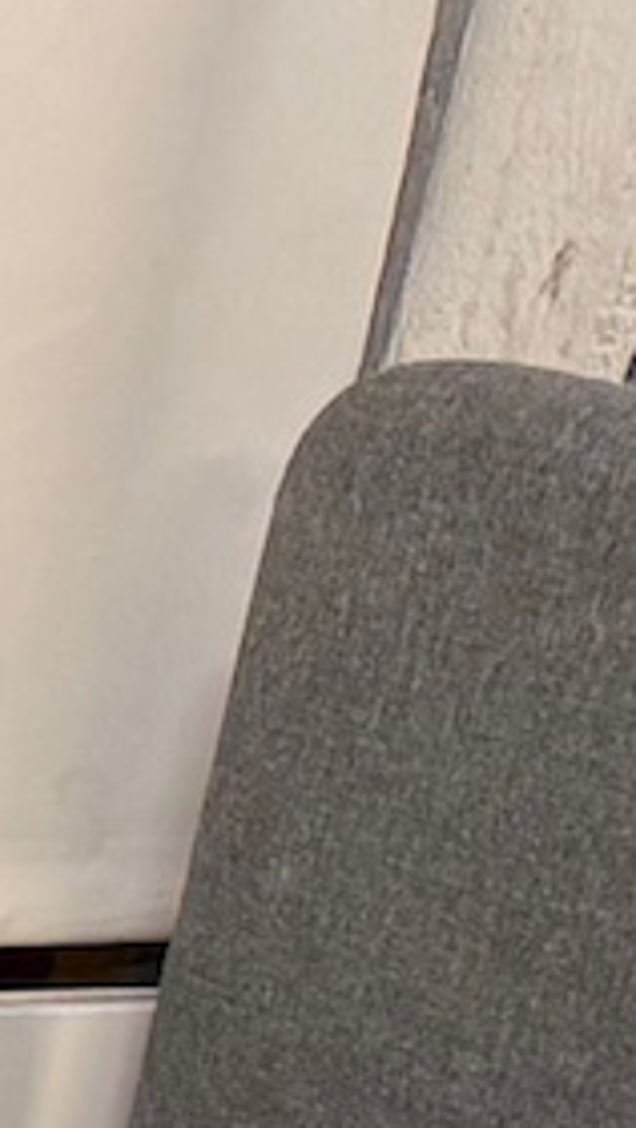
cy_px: 2876
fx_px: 5713
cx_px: -2741
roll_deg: -1.6
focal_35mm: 191
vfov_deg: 9.7
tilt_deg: -29.4
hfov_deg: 5.0
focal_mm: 6.76
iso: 160
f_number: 1.78
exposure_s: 1/100
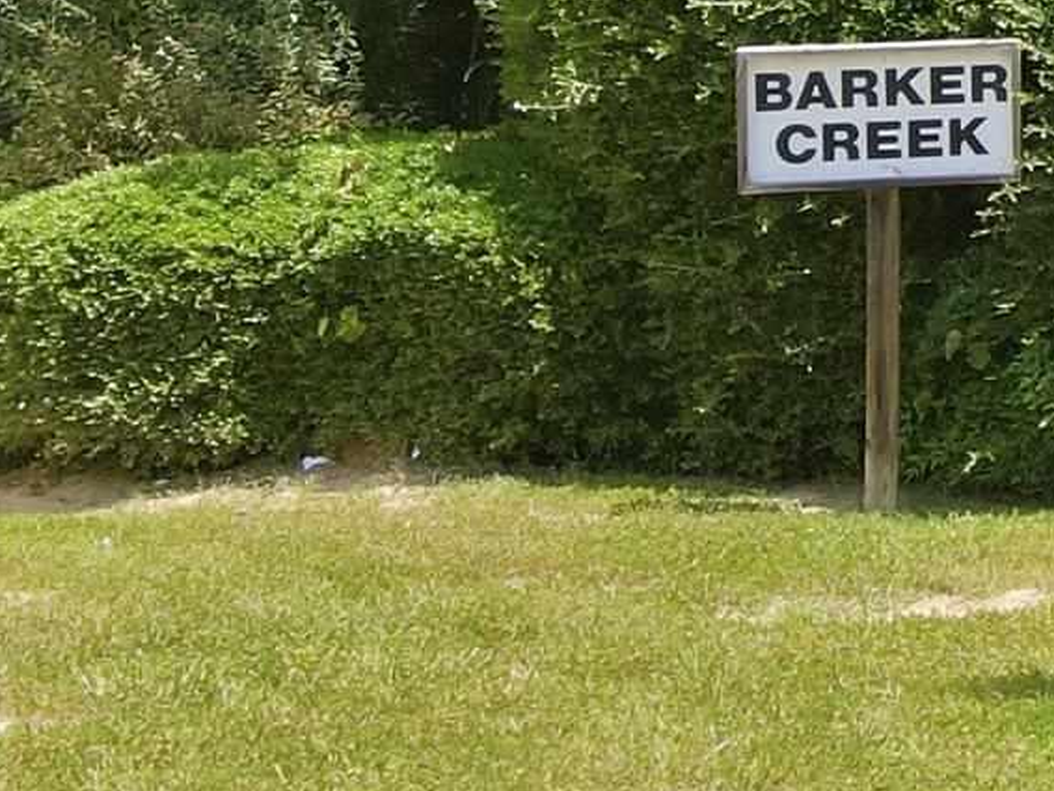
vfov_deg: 13.4
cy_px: -258
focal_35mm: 106
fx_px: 3229
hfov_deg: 14.9
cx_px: 2142
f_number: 2.8
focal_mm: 4.5
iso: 110
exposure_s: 1/250
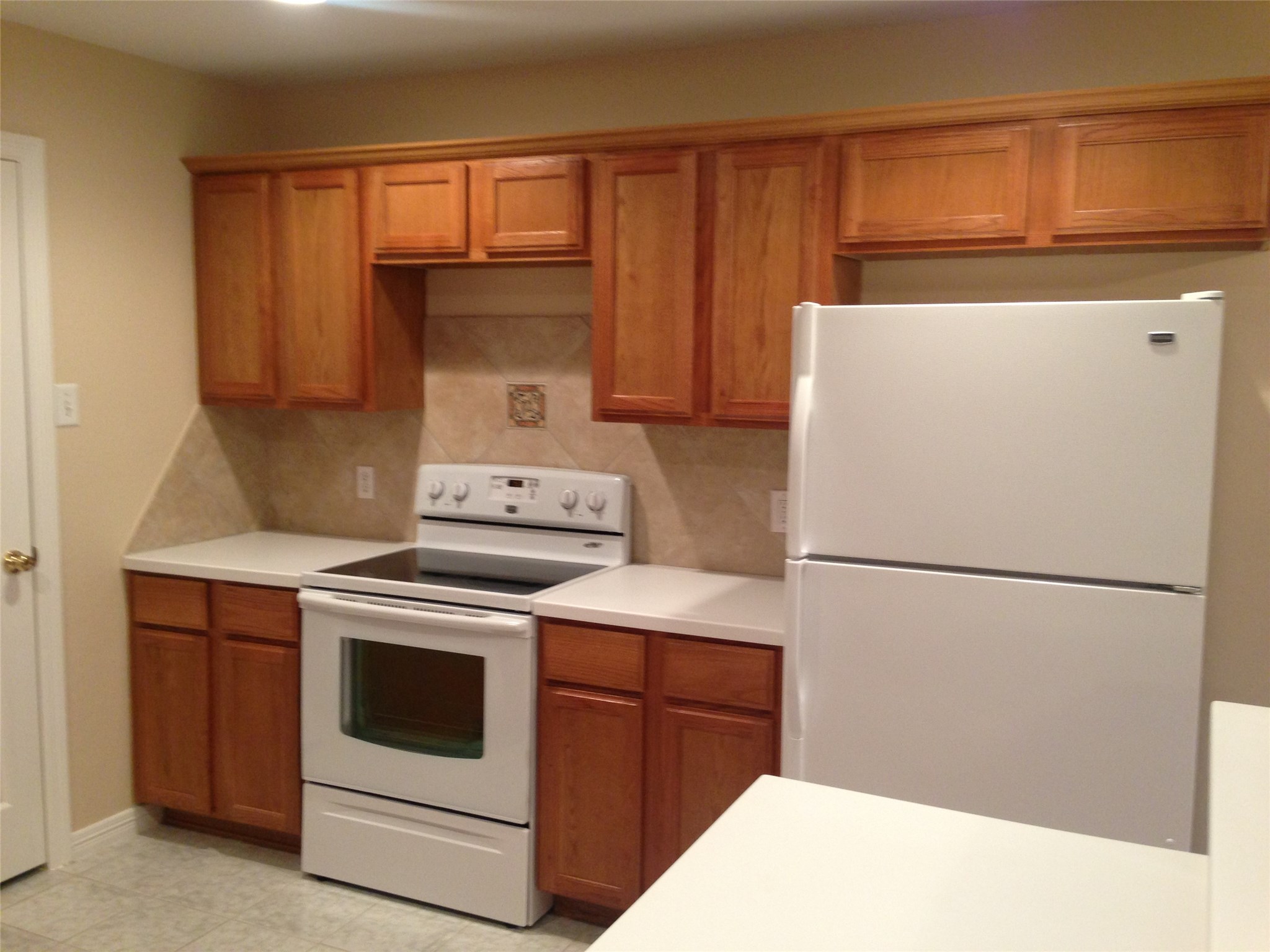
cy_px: 476
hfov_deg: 55.4
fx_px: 1211
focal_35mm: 33
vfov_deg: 42.9
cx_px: 635
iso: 160
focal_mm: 4.13
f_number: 2.4
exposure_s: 1/20
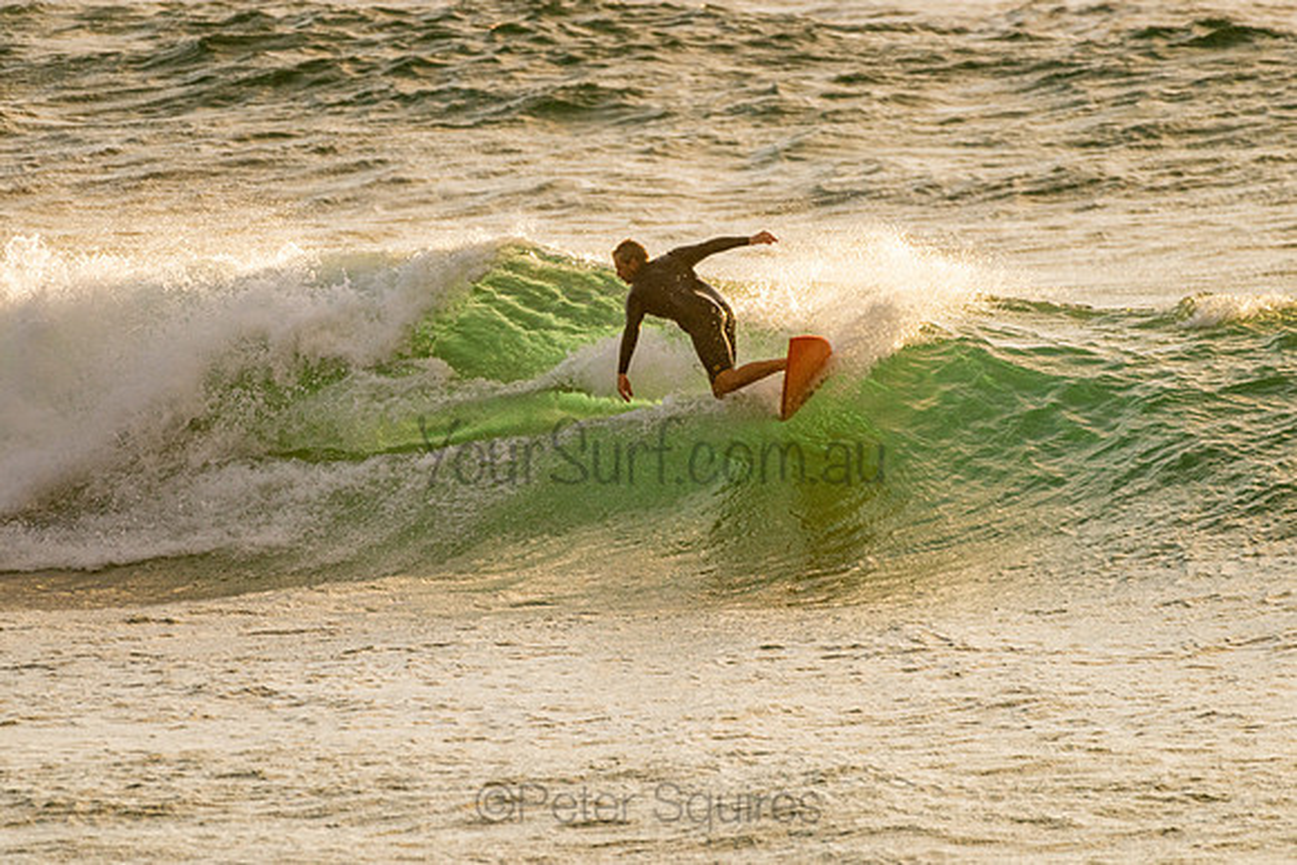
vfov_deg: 2.2
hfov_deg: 3.4
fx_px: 22088
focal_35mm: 613
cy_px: 412
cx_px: 588
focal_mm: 500
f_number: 5.6
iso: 320
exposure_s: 1/500
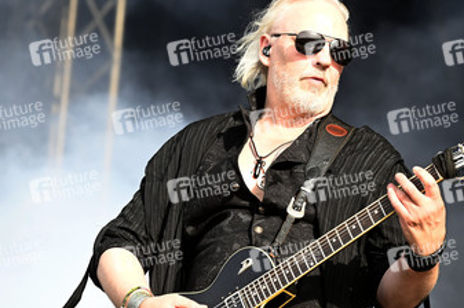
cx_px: 304
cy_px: 153
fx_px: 2755
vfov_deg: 6.4
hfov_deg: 9.6
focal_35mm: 214
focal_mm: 160
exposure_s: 1/500
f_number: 5
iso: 320
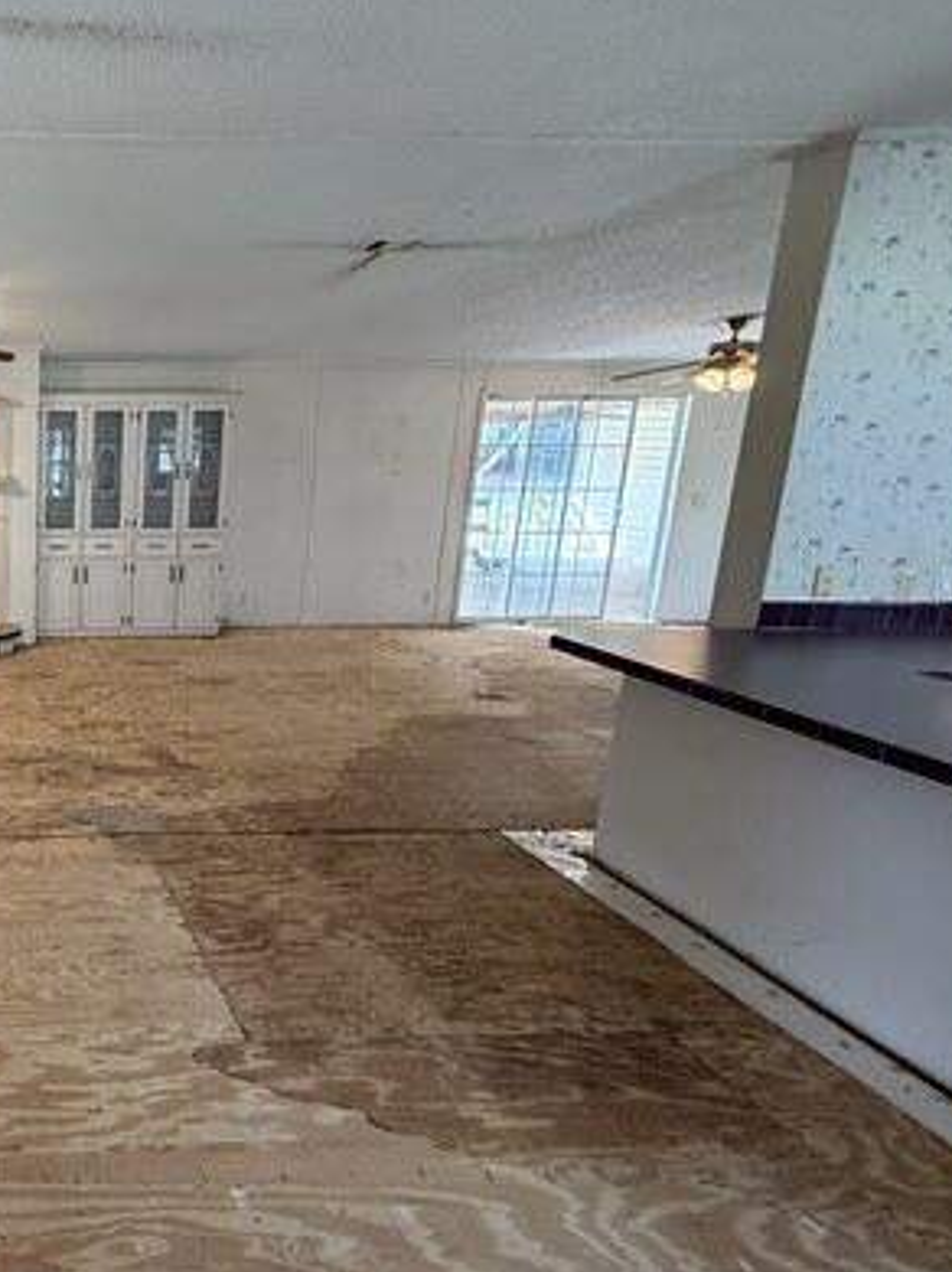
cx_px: -42
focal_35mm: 23
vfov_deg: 73.9
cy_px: 610
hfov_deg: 46.8
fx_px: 844
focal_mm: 2.22
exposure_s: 1/60
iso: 400
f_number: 2.2
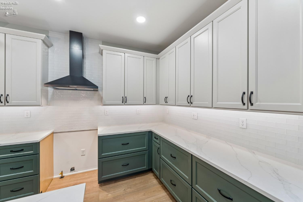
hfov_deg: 104.3
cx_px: 152
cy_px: 101
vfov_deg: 81.2
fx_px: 118
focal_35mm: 14
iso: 200
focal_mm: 14
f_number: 5.6
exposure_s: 1/15
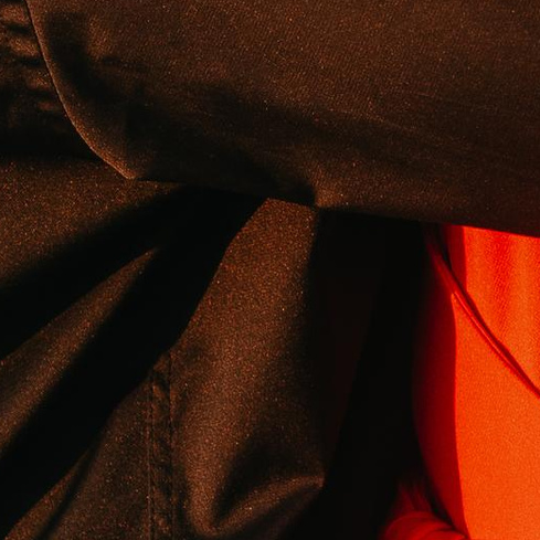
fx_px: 10007
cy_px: -485
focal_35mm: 567
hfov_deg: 3.1
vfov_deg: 3.1
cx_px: 573
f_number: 3.5
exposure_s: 1/320
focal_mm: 85
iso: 100
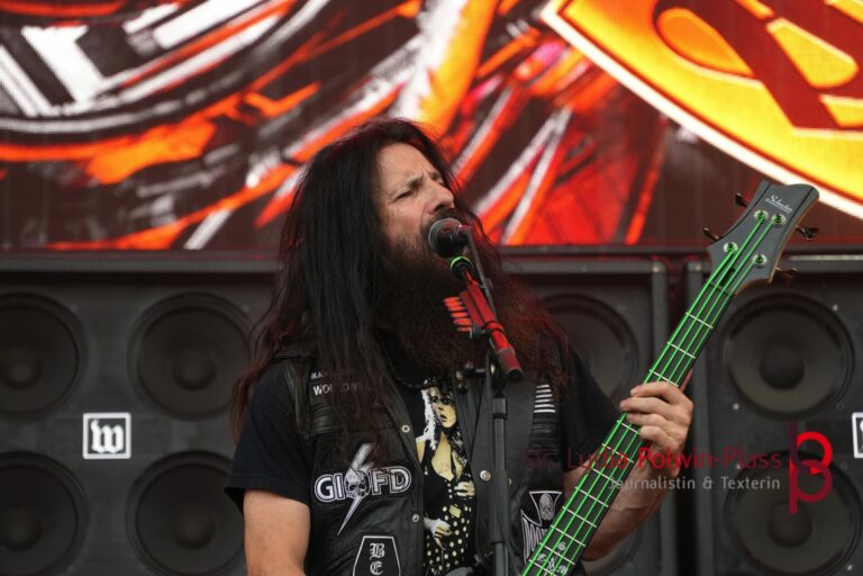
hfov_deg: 9.9
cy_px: 288
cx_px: 432
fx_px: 4962
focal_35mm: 207
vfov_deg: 6.6
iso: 1000
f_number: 5.6
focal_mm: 138
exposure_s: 1/250
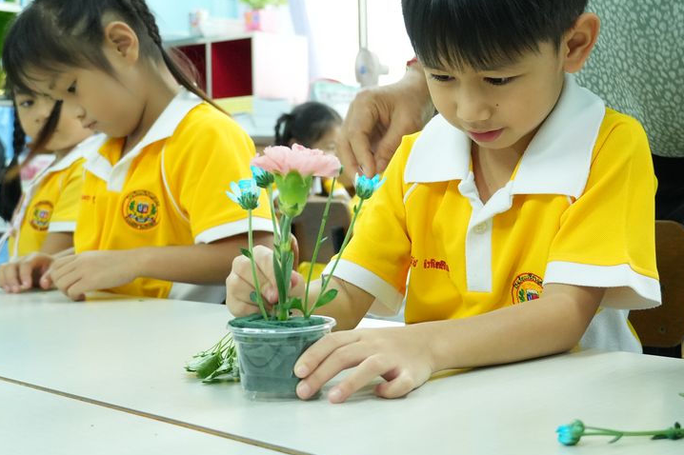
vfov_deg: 23.0
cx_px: 450
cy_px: 156
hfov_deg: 33.8
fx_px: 1116
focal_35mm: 59
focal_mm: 25
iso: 2500
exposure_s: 1/60
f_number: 4
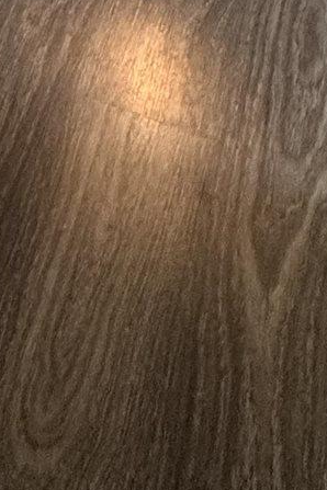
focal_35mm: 75
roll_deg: -0.4
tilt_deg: -6.3
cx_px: -25
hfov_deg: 17.6
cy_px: -687
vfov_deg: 15.1
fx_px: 1022
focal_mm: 2.22
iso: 400
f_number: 2.2
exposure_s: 1/60
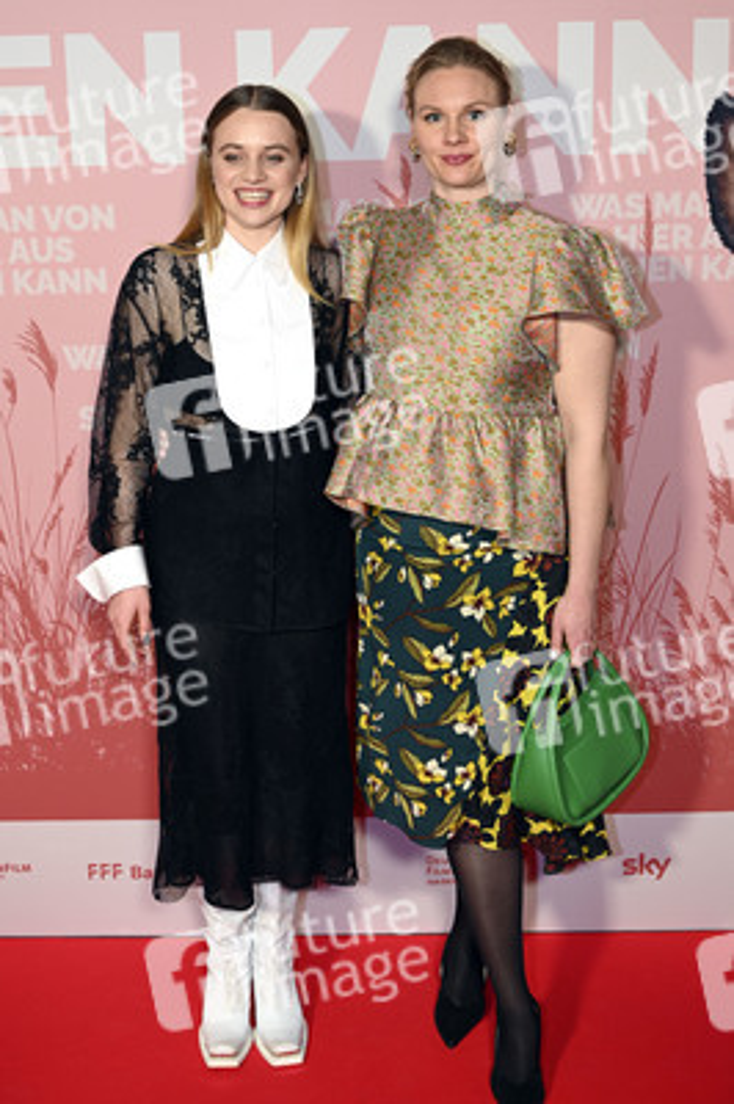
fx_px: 1624
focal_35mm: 53
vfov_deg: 37.5
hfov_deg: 25.5
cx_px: 367
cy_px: 552
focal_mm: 53
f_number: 4
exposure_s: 1/100
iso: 500
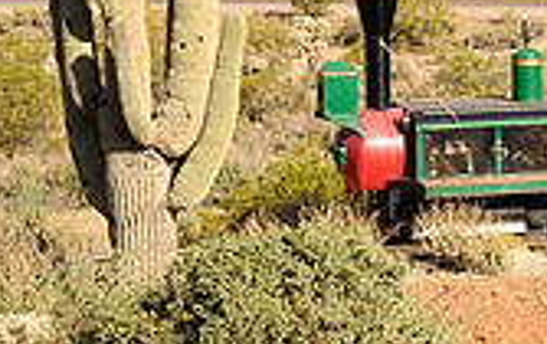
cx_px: 825
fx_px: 1792
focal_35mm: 120
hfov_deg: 15.9
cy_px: -16
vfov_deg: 10.8
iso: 200
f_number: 9
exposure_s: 1/320
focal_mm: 34
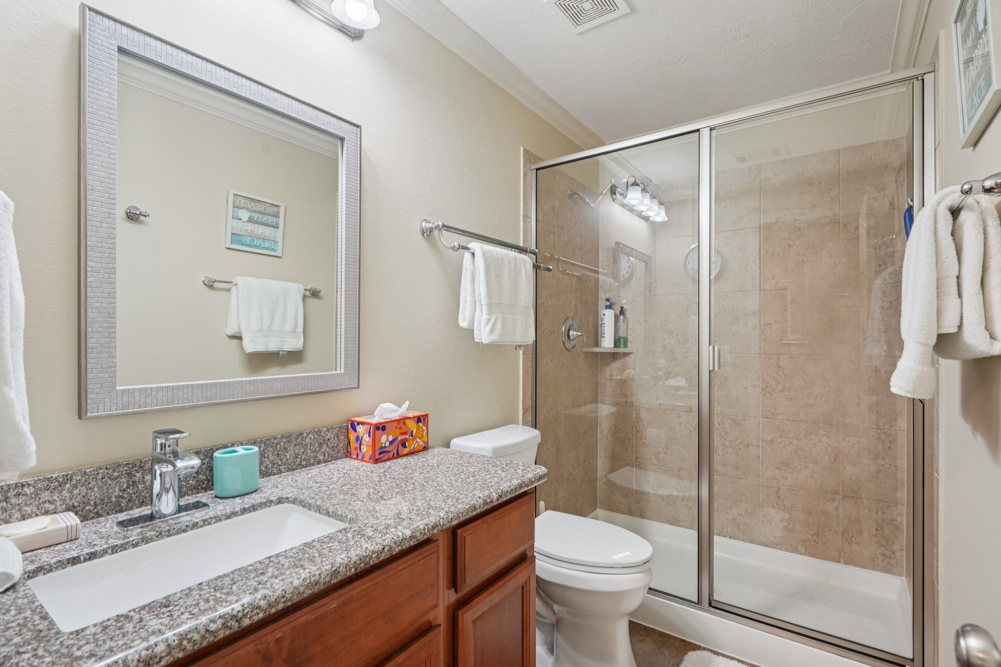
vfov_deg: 73.7
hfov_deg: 96.7
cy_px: 334
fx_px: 445
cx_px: 500
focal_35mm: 16
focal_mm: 16
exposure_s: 1/10
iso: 400
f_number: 8
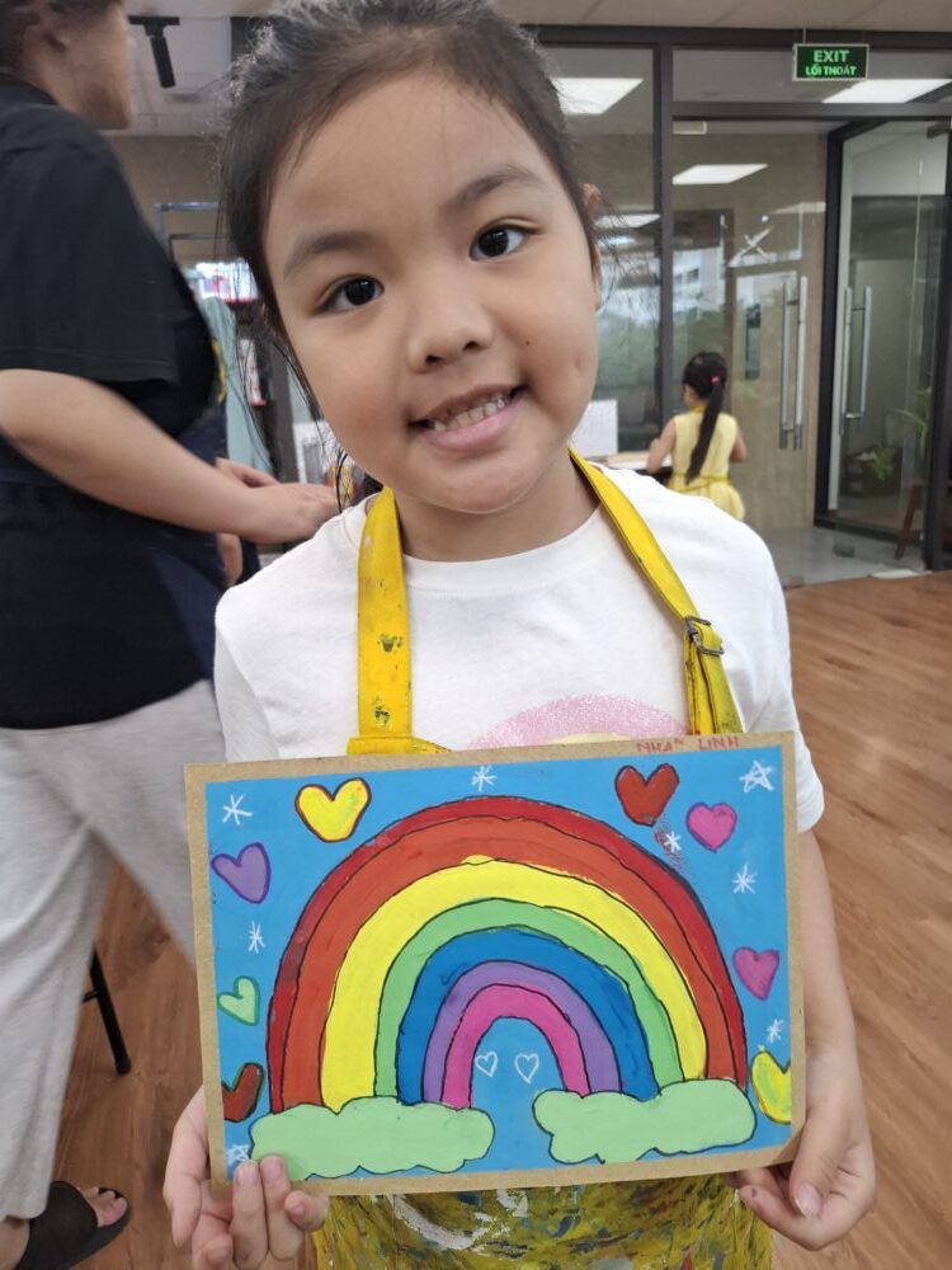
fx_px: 843
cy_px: 635
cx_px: 476
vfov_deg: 73.9
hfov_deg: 58.9
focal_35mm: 23
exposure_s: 1/100
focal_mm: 5.54
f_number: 1.8
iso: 160
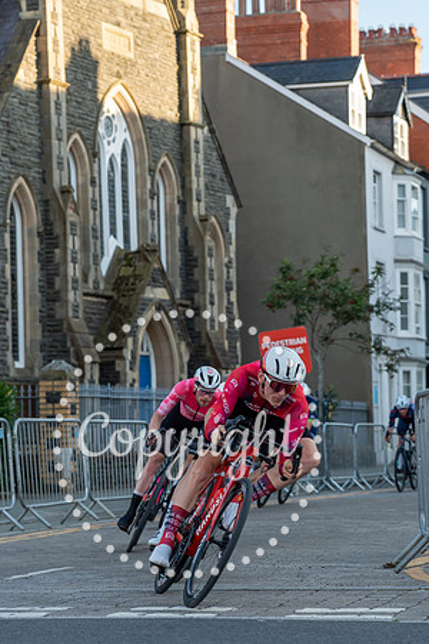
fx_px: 2260
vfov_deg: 16.2
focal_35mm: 126
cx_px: 235
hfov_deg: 10.8
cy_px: 385
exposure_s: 1/800
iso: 400
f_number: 3.5
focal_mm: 70
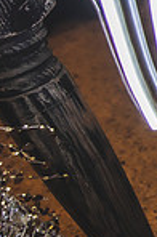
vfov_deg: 32.5
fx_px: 375
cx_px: 444
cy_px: 4
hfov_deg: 12.4
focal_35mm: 57
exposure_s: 1/400
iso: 800
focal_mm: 14
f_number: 2.8
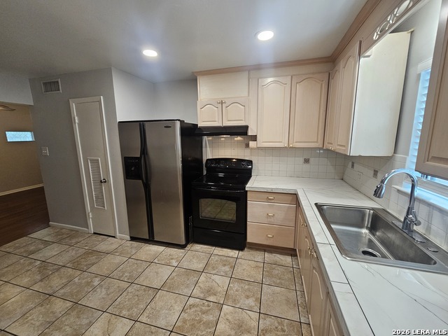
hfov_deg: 106.2
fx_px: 168
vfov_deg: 89.9
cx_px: 224
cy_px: 168
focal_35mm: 13
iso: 200
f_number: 2.2
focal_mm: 2.2
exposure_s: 1/60
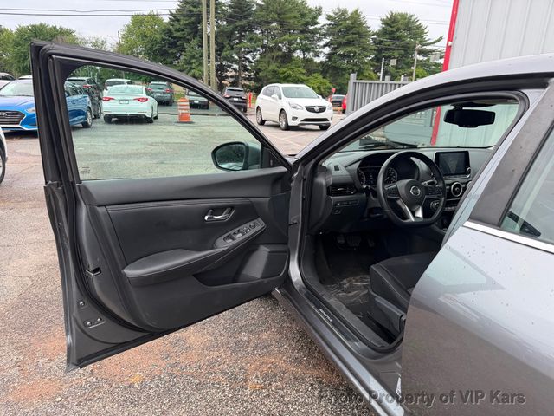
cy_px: 208
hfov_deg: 71.6
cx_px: 277
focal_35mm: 24
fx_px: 384
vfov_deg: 56.8
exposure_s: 1/524
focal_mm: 6.76
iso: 100
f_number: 1.78
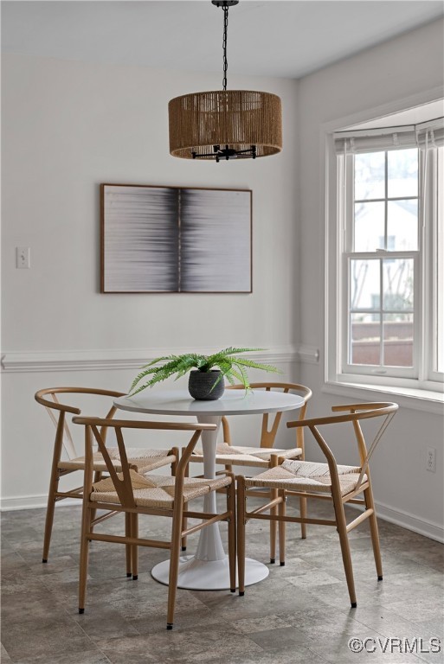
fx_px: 924
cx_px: 222
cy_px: 332
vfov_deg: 39.6
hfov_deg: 27.0
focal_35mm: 50
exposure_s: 1/20
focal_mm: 50
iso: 800
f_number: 2.8
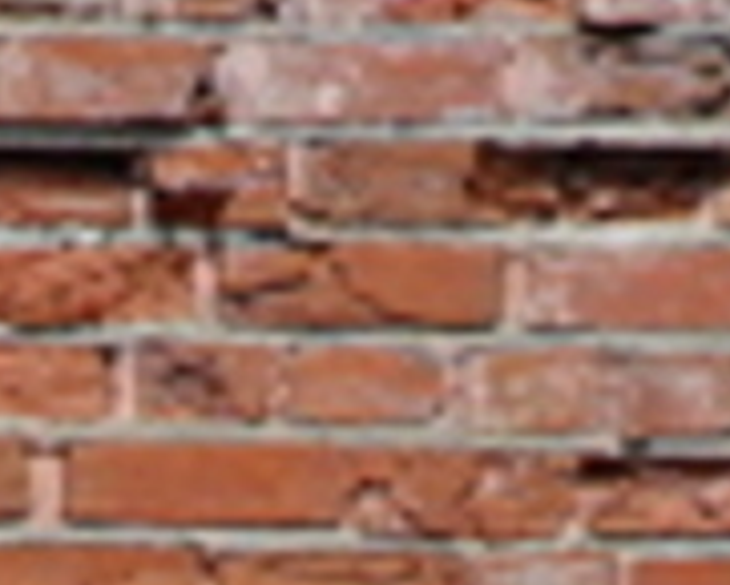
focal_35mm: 1347
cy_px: 1682
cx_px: -52
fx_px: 29125
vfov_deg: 1.1
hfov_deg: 1.4
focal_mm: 135
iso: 640
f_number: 5.6
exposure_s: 1/1000
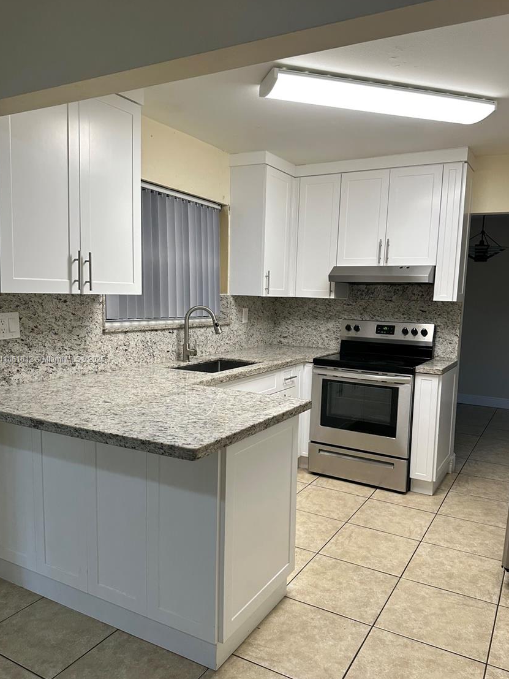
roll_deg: -2.6
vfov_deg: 67.2
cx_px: 268
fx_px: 510
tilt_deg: -6.1
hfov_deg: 53.0
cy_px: 360
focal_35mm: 26
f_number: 1.78
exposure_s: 1/120
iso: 160
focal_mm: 6.86
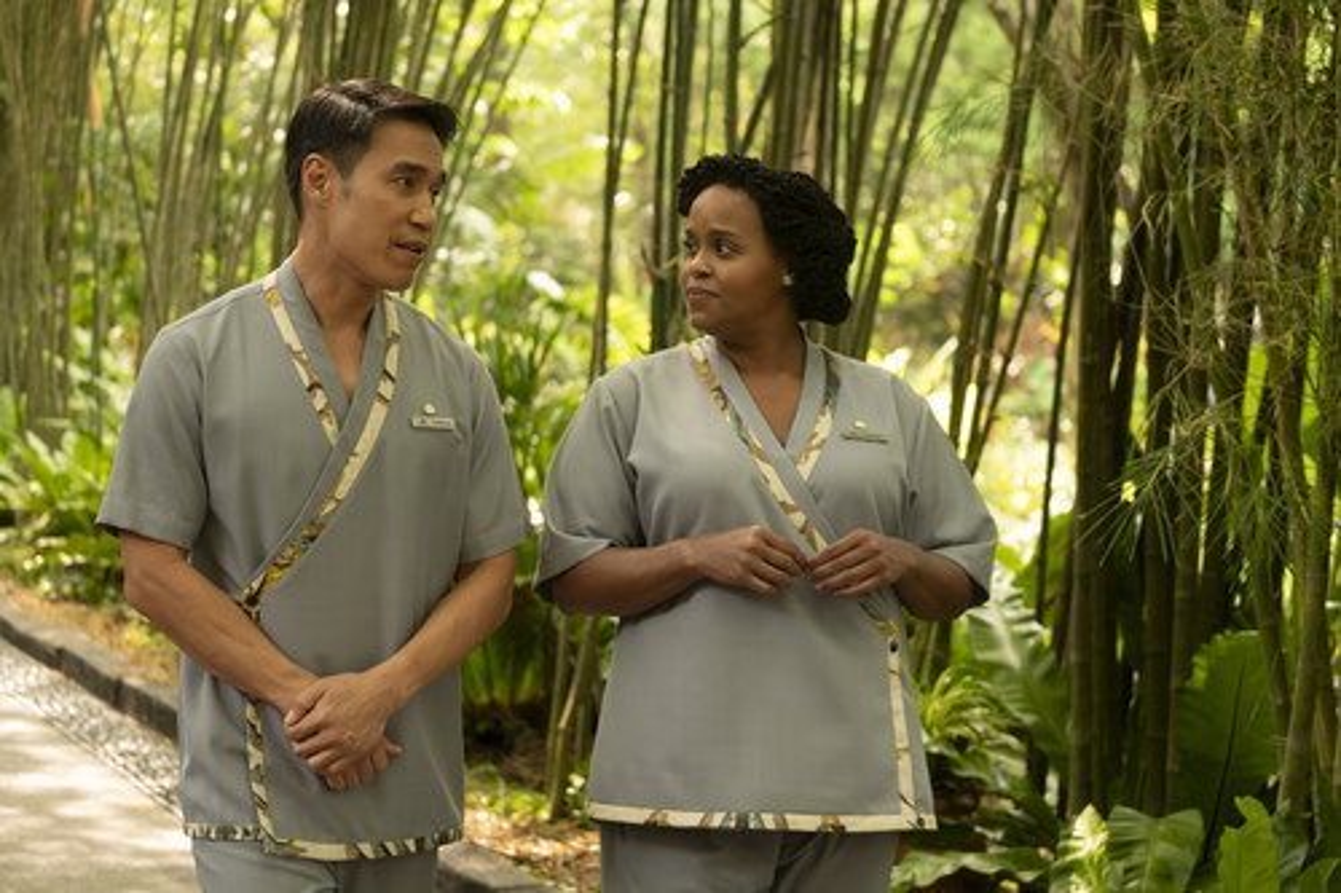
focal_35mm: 75
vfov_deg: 18.2
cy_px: 446
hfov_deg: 27.0
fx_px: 2793
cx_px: 670
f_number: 2.8
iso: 1000
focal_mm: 50
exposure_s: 1/250
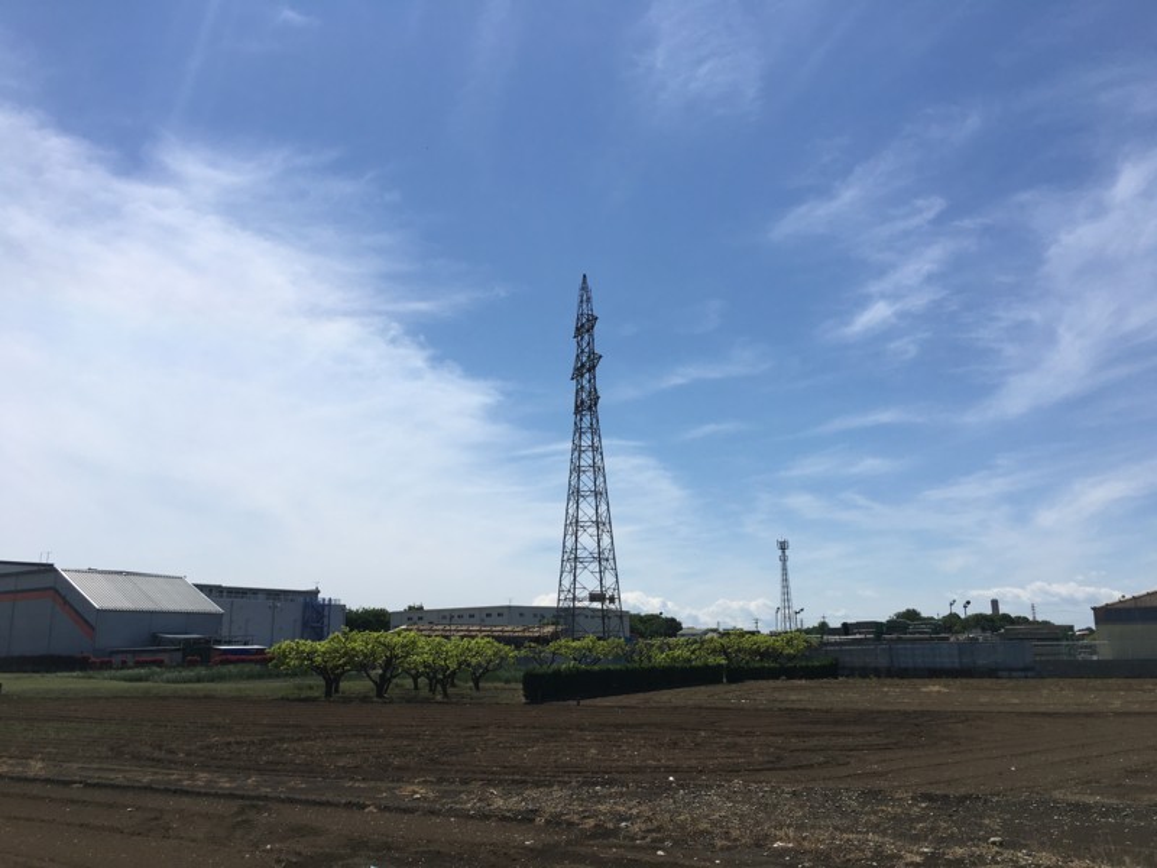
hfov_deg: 61.7
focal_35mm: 29
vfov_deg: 48.2
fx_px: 969
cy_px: 434
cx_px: 578
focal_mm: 4.15
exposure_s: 1/4049
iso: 25
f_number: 2.2
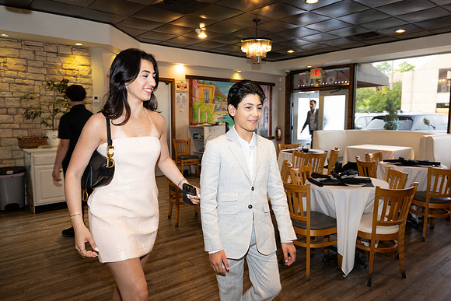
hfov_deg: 67.4
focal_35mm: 27
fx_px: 338
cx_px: 226
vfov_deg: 48.0
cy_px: 150
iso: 1000
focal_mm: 27
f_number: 5.6
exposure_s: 1/80
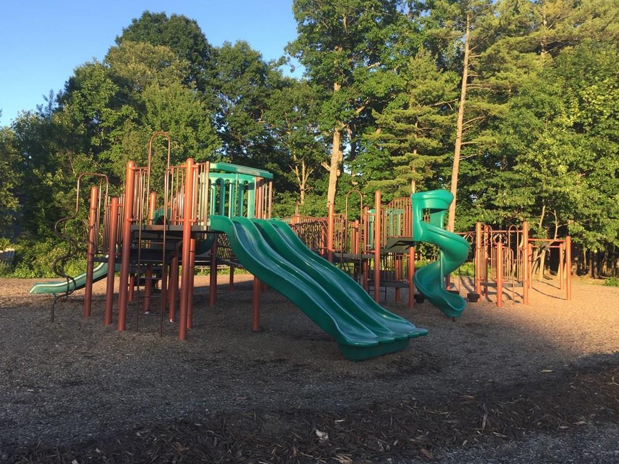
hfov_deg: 60.0
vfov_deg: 46.8
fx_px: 536
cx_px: 305
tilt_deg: +2.7
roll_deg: -0.3
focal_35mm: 30
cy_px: 229
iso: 32
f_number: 2.2
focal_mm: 4.15
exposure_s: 1/273
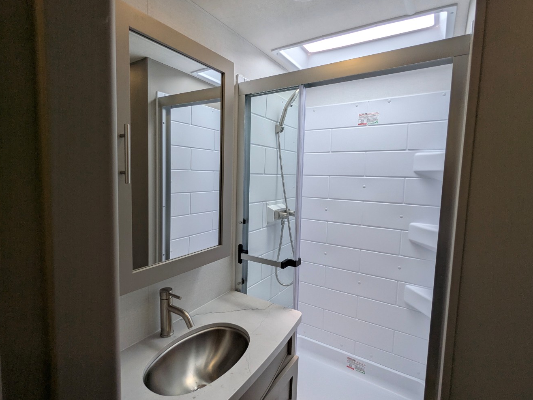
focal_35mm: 17
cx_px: 265
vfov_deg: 74.7
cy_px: 198
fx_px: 262
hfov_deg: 91.0
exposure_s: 1/355
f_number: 2.2
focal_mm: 2.35
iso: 34
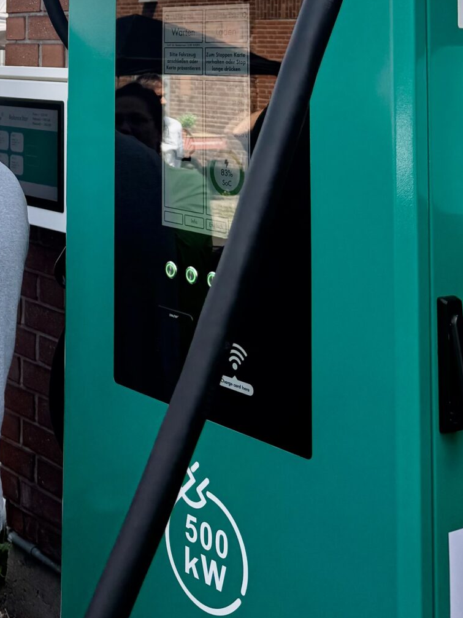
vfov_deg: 29.1
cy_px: -36
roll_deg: -1.2
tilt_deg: +6.6
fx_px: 1088
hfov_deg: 22.8
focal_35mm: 61
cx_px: -35
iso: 80
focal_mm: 6.76
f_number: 1.78
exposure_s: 1/2169
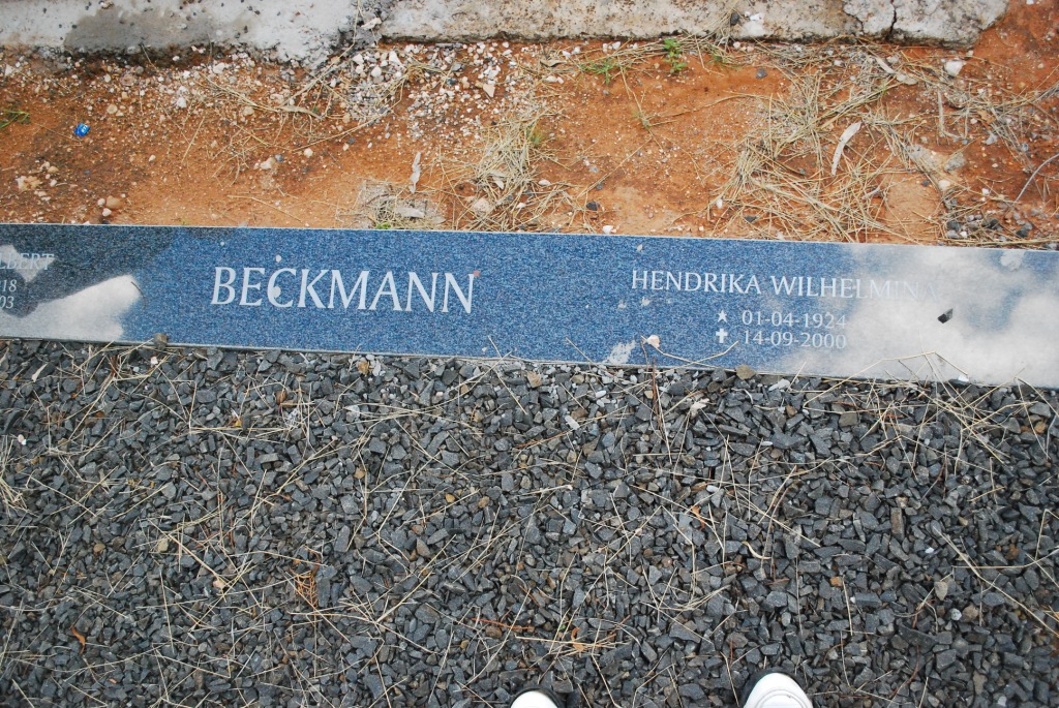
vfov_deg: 43.7
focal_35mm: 30
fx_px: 883
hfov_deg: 61.9
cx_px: 530
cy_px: 354
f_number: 4
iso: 1600
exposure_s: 1/1600
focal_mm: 20
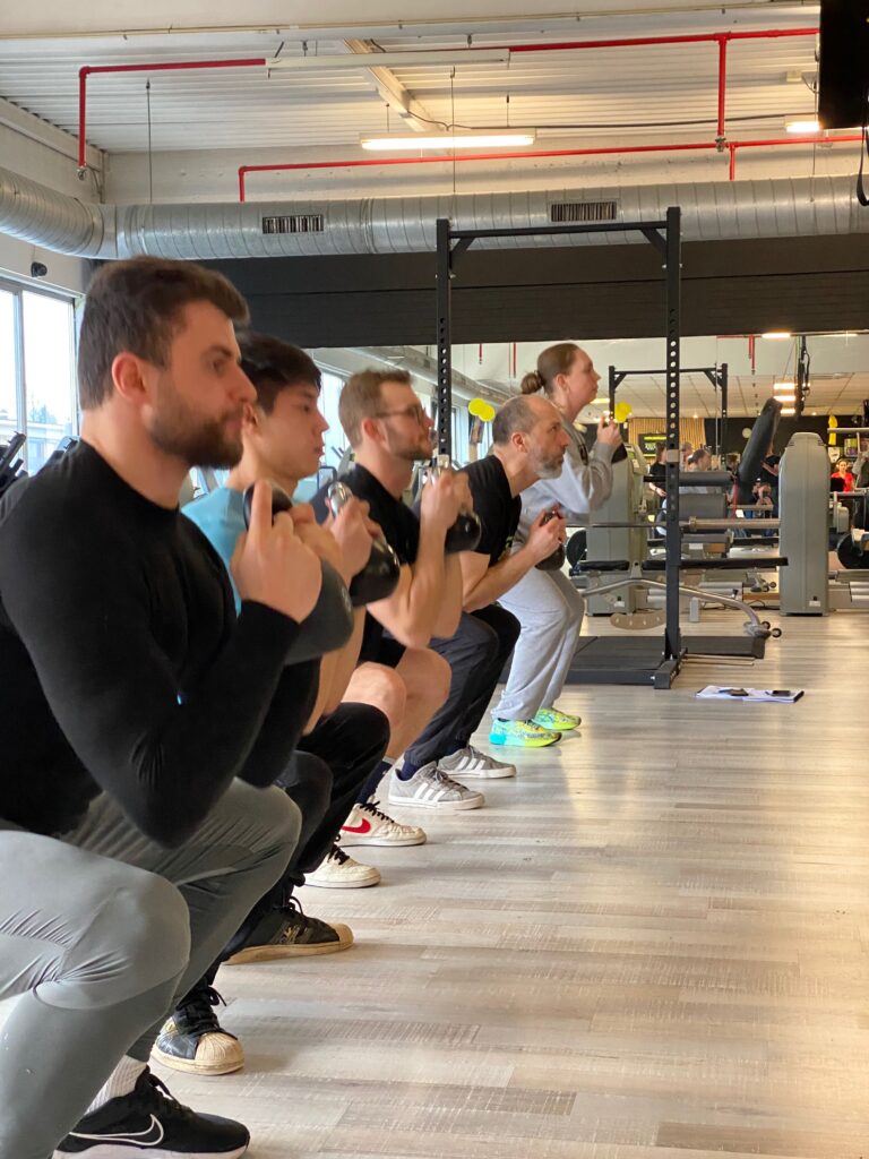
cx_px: 434
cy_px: 580
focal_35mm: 52
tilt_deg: -2.4
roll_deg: +2.7
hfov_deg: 28.0
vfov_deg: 36.8
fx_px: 1741
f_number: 2
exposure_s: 1/50
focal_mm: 6
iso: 200
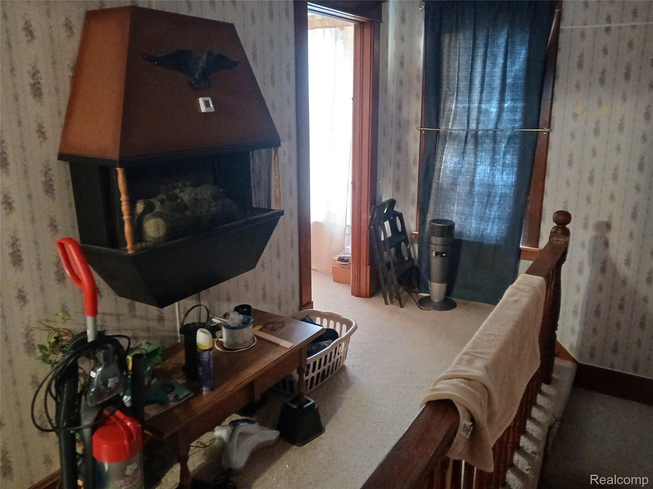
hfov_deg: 67.3
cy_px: 244
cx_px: 326
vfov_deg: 53.1
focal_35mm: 26
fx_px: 490
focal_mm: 3.98
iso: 800
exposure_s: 1/20
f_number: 1.8
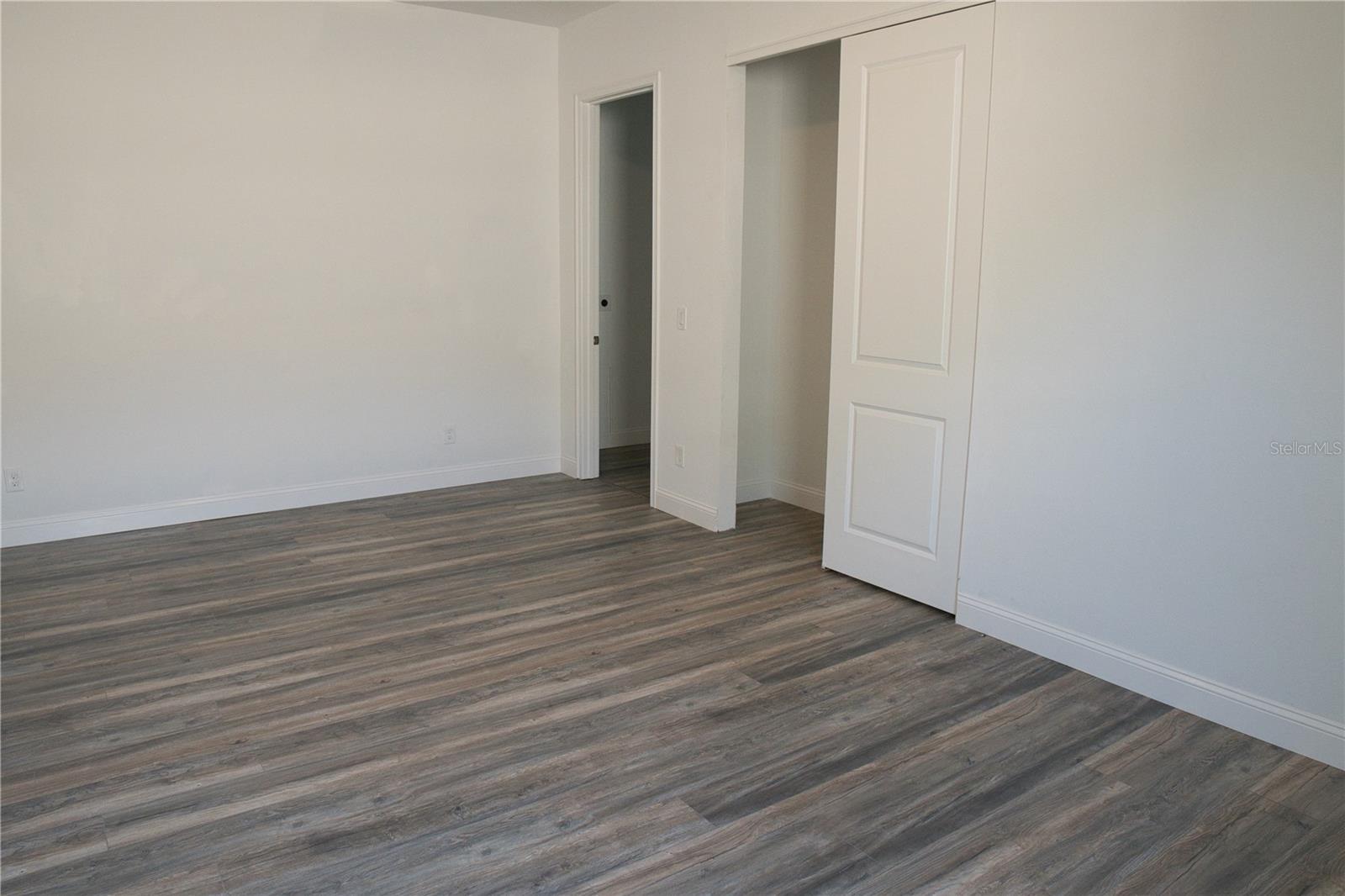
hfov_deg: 73.8
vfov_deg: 53.1
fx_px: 896
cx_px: 672
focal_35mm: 24
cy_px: 448
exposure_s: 1/160
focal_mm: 16
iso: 1600
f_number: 4
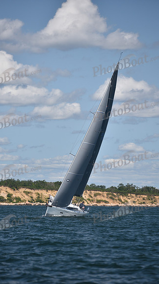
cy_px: 142
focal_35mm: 195
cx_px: 67
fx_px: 1463
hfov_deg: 6.2
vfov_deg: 11.1
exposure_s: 1/2000
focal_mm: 185
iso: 250
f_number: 3.5
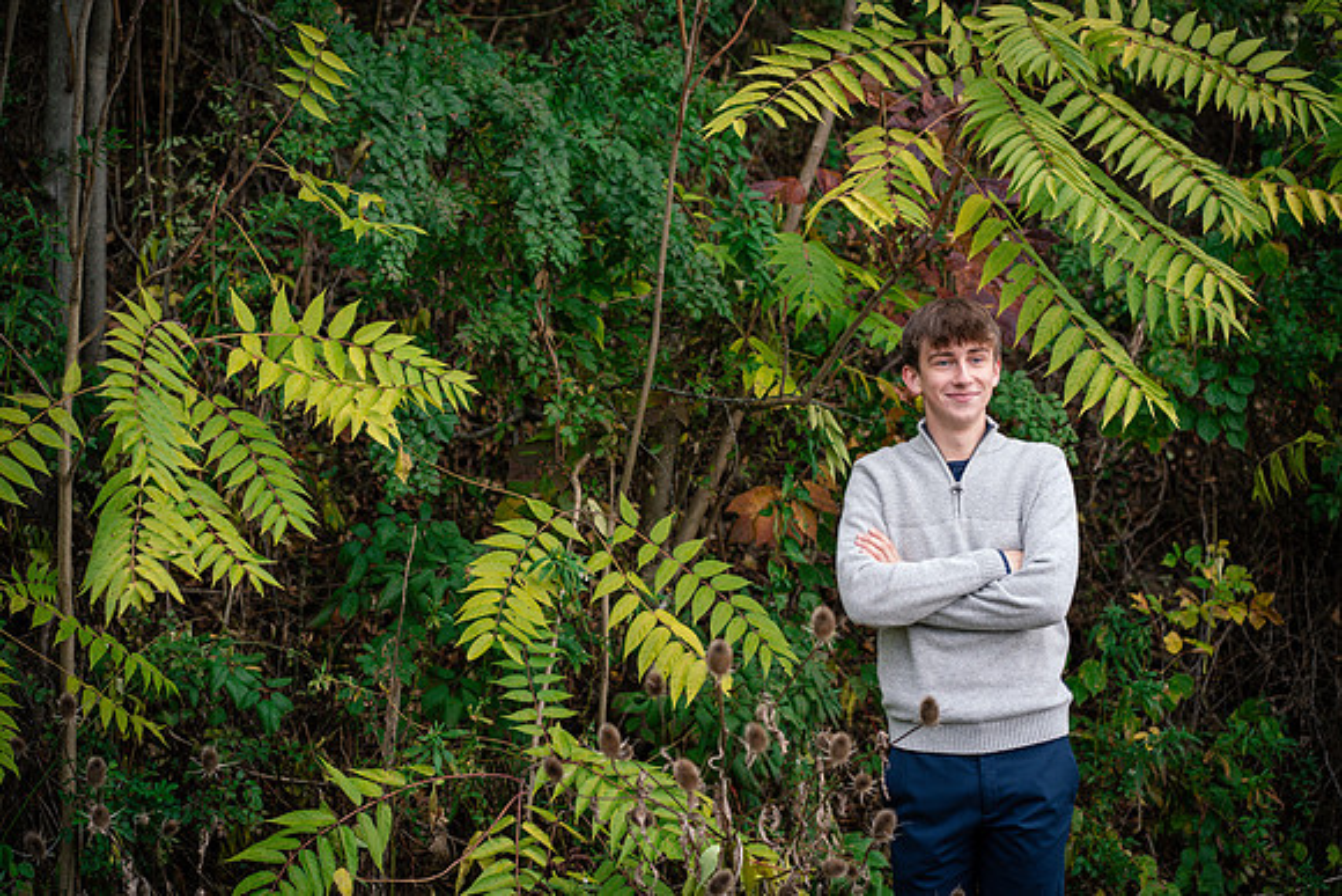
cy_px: 448
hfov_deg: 23.9
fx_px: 3169
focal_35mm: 85
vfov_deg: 16.1
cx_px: 671
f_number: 3.5
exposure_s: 1/60
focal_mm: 85
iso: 640
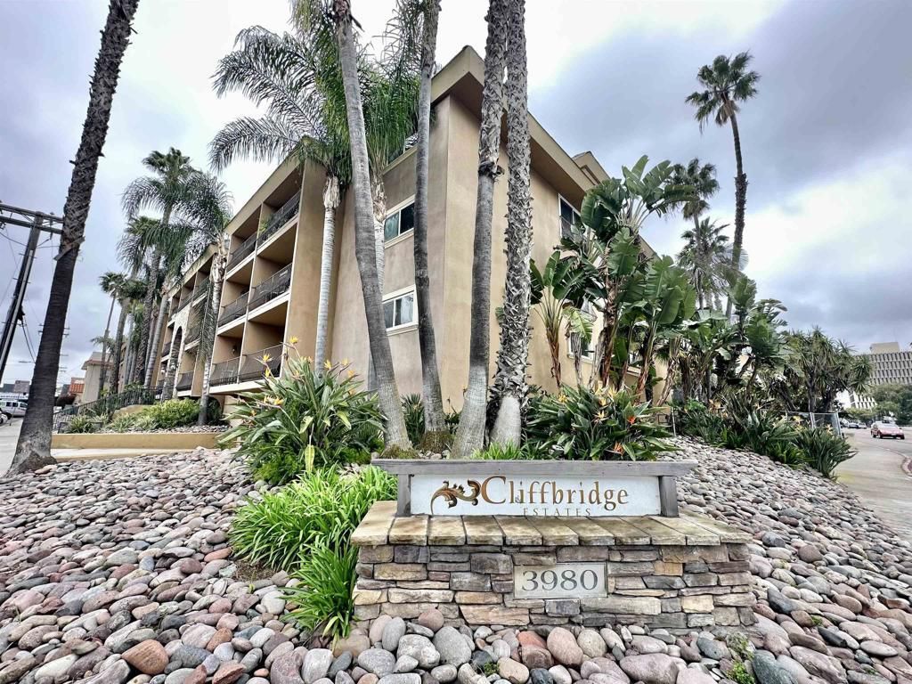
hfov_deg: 102.1
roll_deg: -1.0
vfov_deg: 85.7
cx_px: 456
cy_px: 342
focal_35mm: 14
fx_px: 369
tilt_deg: +10.9
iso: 40
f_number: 2.2
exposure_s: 1/338
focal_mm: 2.22
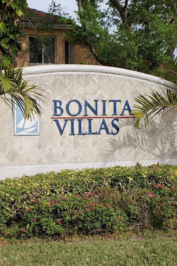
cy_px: 111
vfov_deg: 41.0
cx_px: 25
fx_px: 354
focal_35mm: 48
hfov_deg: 27.3
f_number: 2.4
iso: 50
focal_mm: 4.3
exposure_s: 1/1854
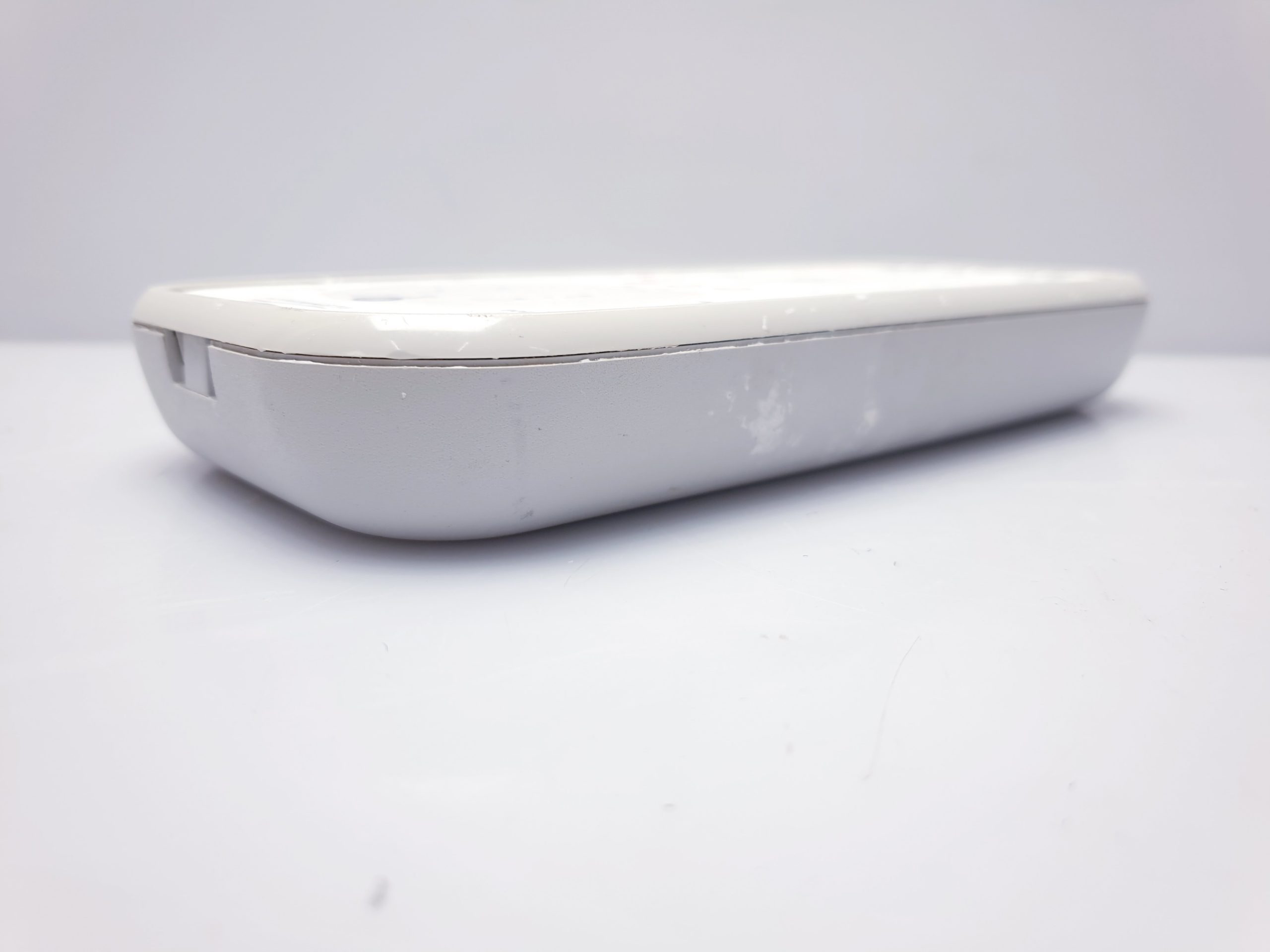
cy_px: 476
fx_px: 954
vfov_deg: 53.1
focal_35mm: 26
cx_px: 635
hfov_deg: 67.3
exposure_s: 1/121
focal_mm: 4.3
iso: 50
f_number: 2.4
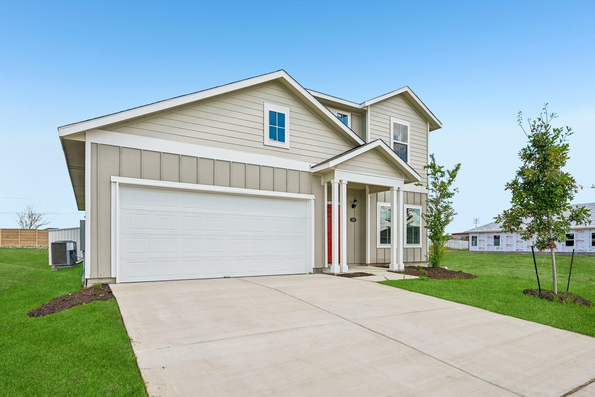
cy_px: 198
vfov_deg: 63.2
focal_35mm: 20
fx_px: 322
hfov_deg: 85.4
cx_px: 298
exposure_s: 1/400
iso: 100
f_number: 8
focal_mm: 19.5
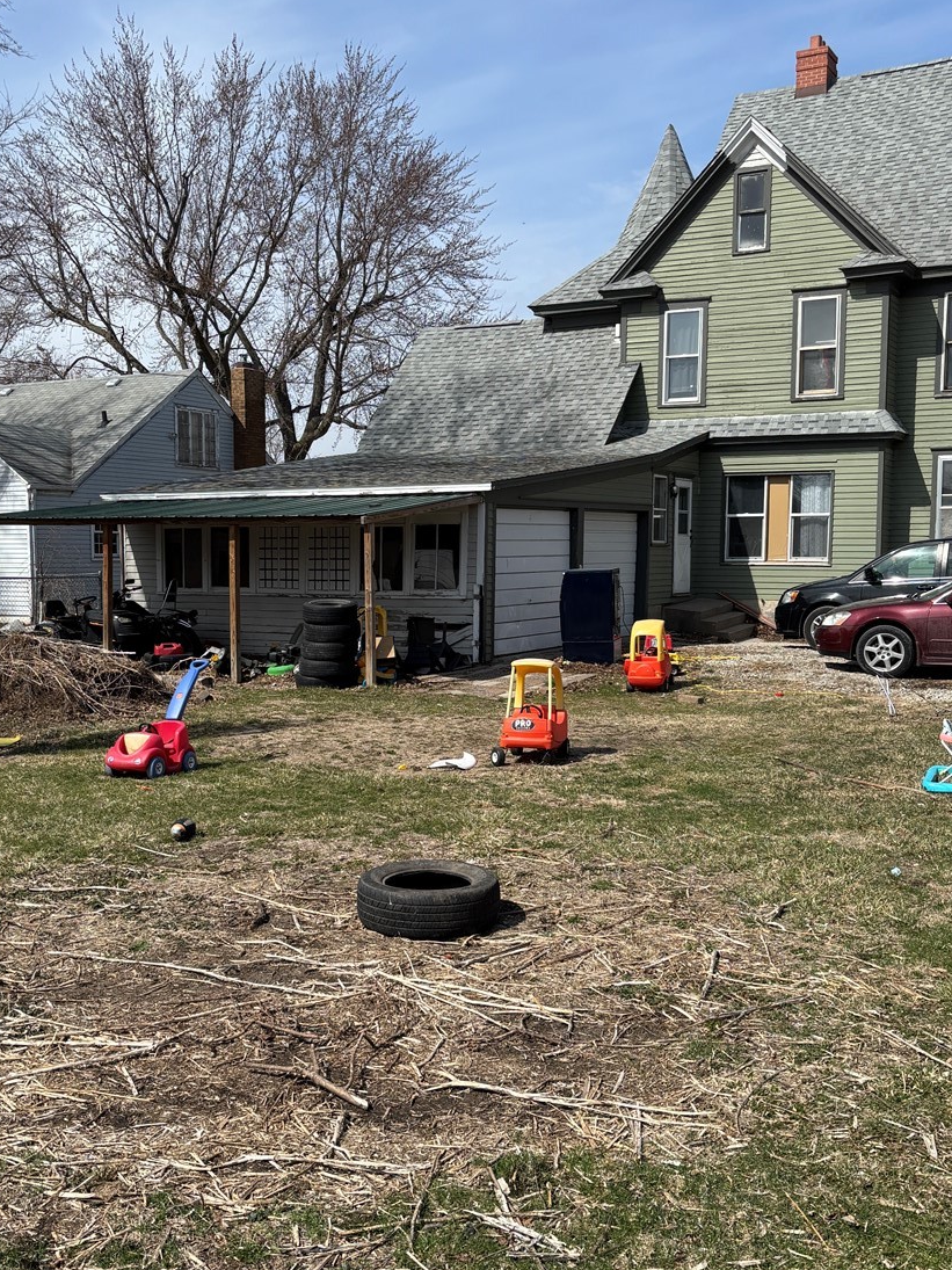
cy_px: 691
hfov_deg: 37.7
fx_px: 1394
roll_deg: -0.6
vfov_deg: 48.9
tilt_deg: -6.1
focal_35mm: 38
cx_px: 423
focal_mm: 5.96
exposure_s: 1/3650
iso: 50
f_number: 1.6
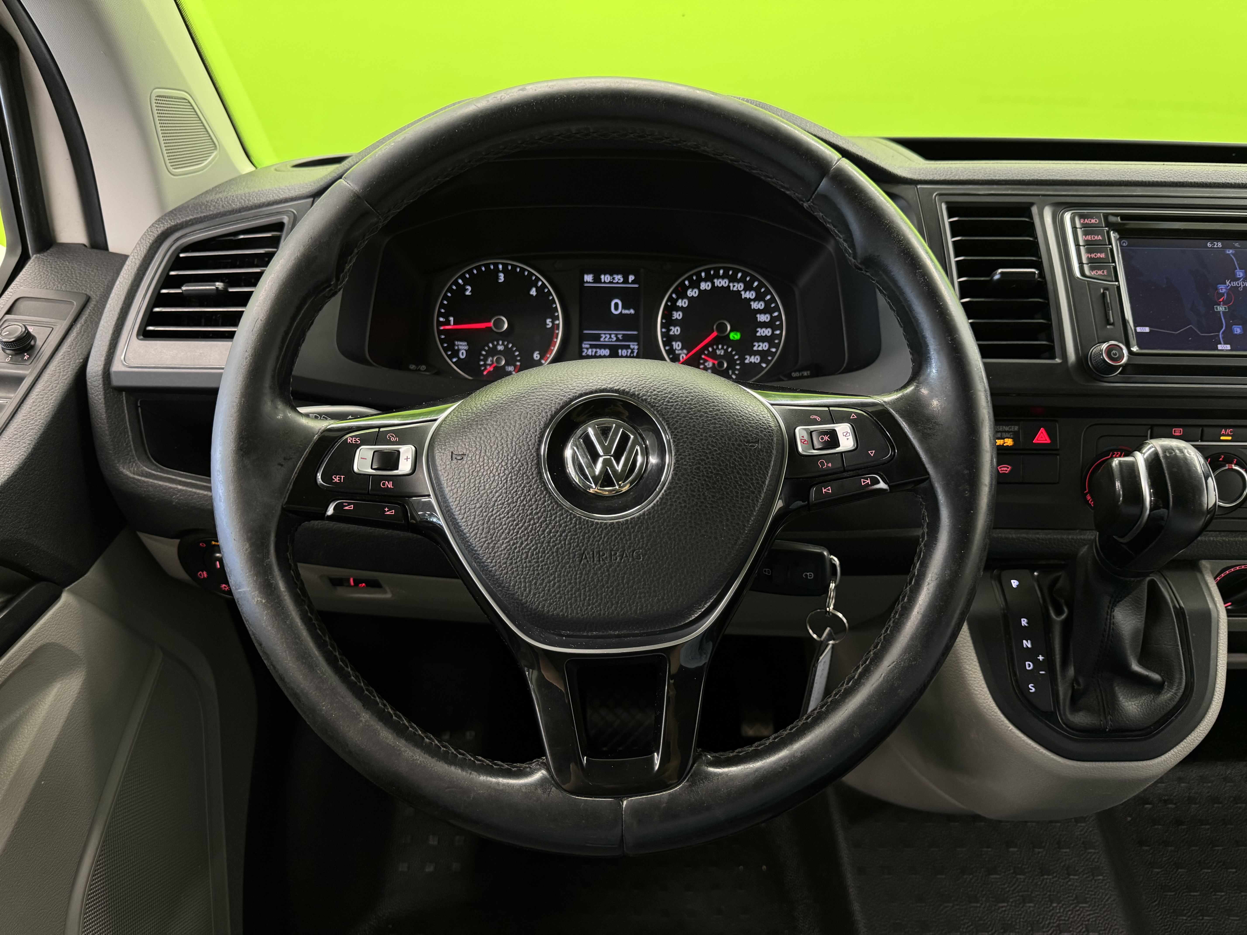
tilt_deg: -28.0
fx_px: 865
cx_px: 624
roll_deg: -1.1
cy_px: 468
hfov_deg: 71.6
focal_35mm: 24
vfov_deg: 56.8
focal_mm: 6.76
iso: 320
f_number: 1.78
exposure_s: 1/50
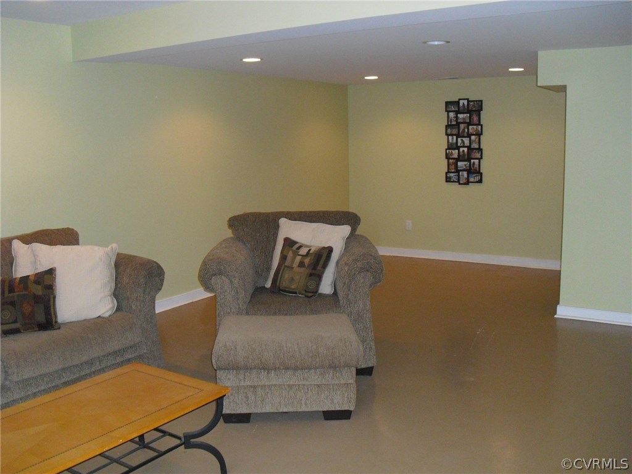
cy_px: 237
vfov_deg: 39.7
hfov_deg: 51.4
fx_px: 657
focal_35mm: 36
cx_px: 316
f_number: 3.1
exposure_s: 1/60
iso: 400
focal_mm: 6.3
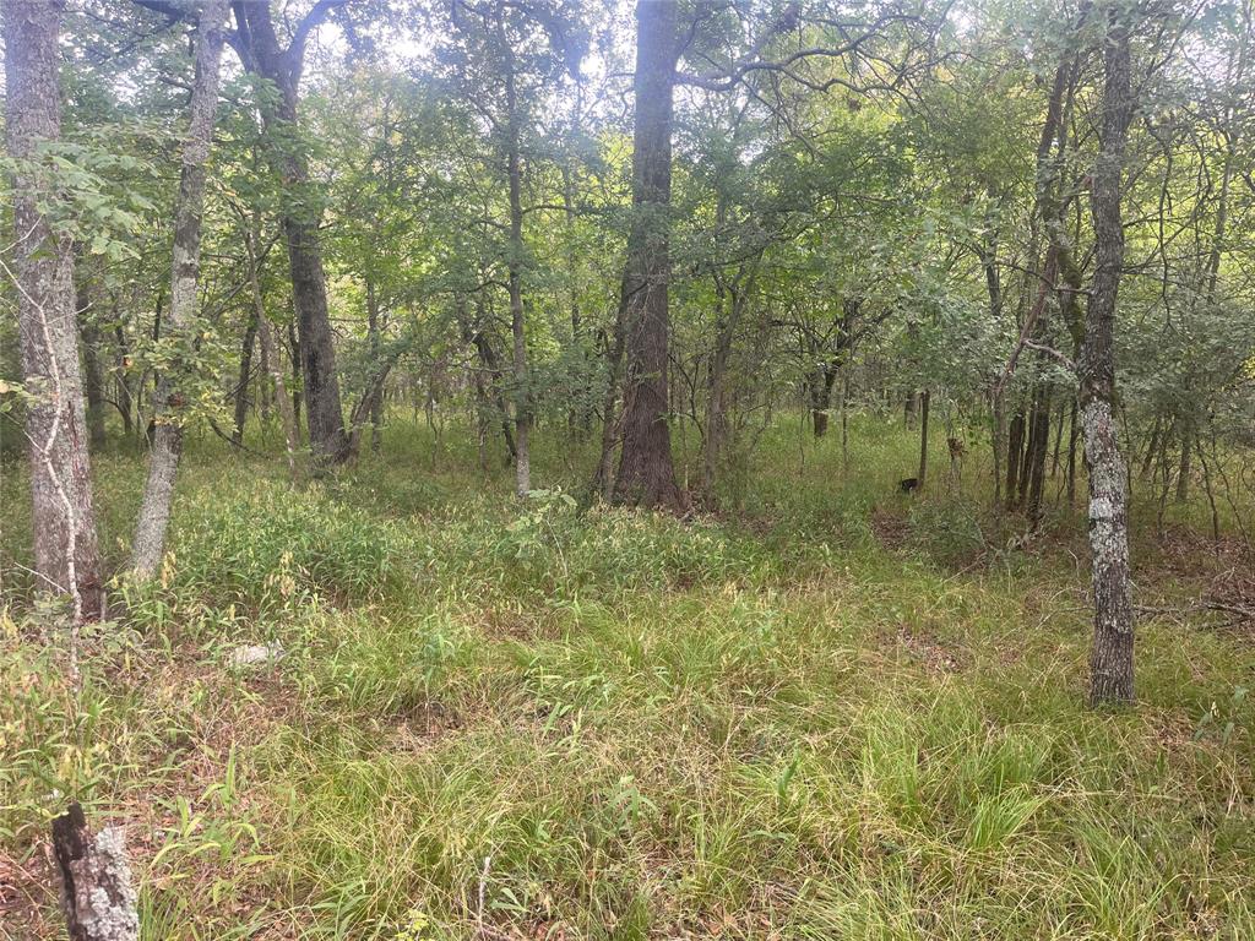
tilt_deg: -6.3
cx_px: 628
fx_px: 943
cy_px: 470
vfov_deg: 53.1
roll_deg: -0.5
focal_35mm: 26
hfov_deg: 67.3
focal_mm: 5.1
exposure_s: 1/121
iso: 80
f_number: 1.6
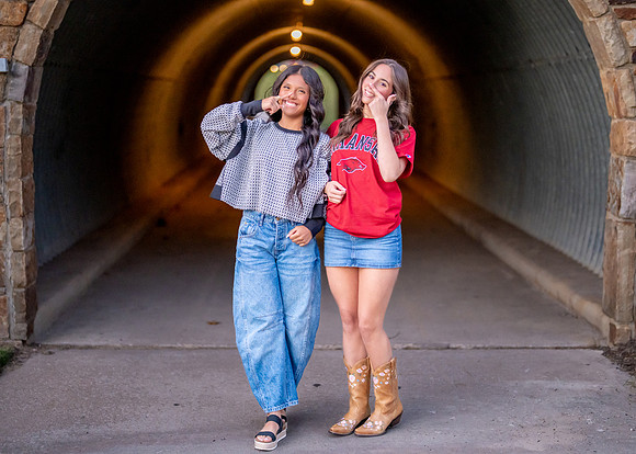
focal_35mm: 61
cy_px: 223
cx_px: 306
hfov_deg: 32.4
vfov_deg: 23.4
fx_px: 1094
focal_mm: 50
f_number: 1.2
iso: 1600
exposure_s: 1/320
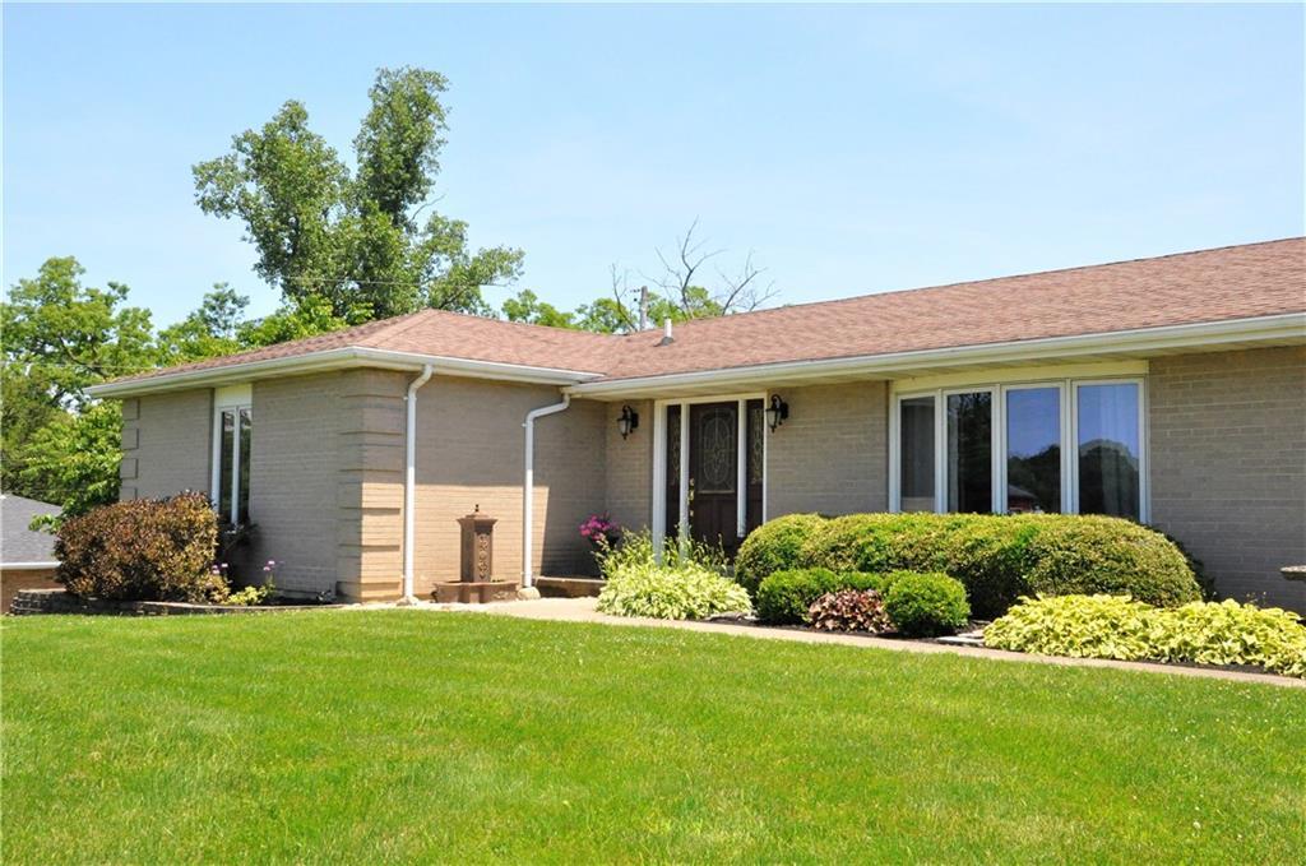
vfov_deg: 35.4
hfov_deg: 51.4
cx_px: 653
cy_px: 433
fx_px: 1358
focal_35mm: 38
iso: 2000
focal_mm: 25
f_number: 16
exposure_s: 1/1000
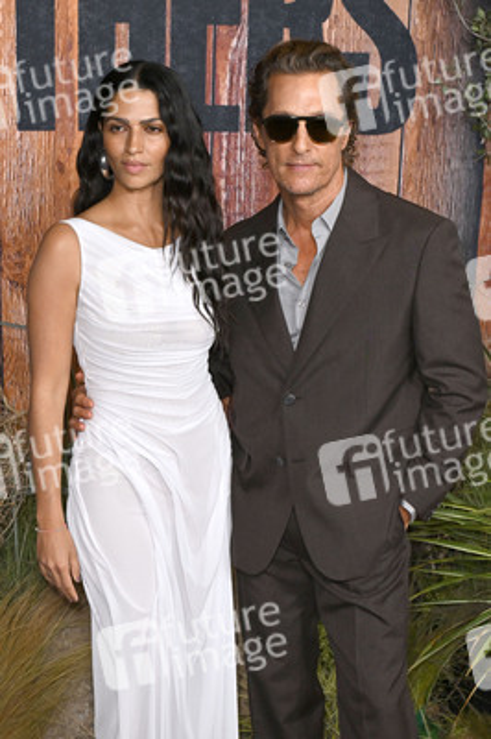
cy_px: 370
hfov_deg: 31.8
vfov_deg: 46.4
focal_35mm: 42
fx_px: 861
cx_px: 246
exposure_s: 1/250
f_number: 7.1
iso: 1000
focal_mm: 42
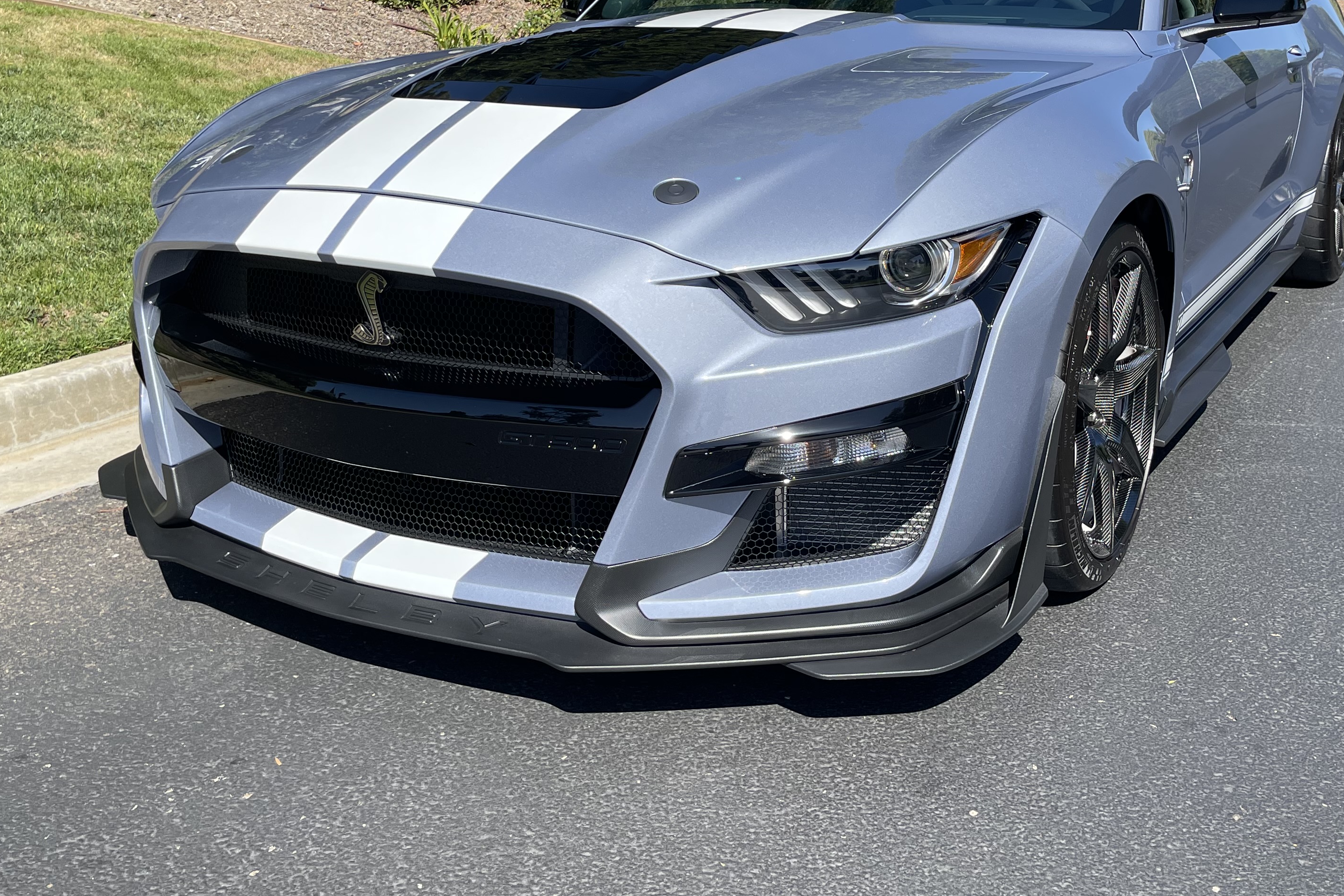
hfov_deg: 51.7
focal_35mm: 37
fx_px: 1381
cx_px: 769
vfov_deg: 35.6
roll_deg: -2.0
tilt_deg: -13.5
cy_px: 295
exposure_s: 1/2049
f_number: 1.6
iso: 32
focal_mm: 5.1
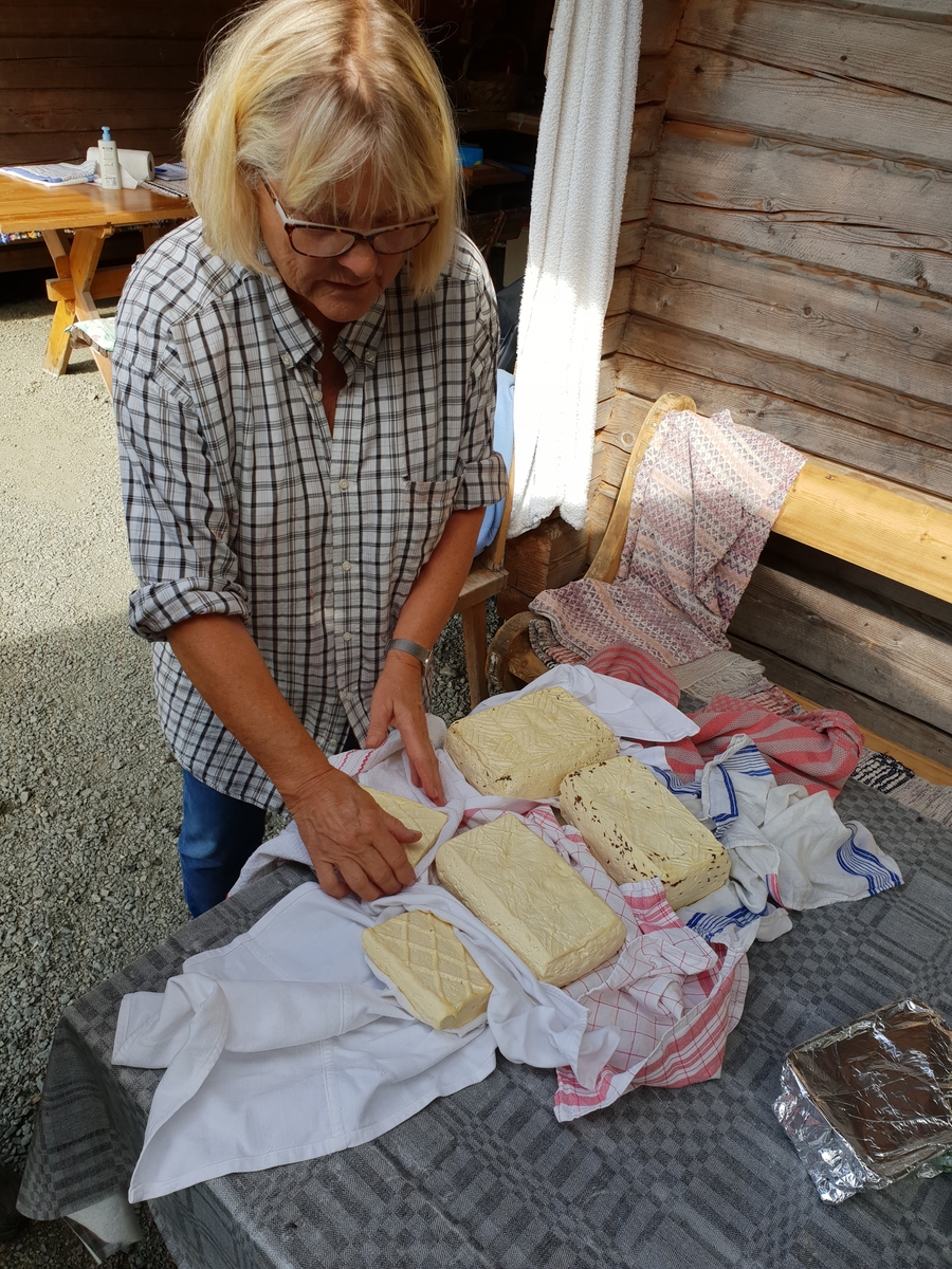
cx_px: 476
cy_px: 634
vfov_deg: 67.3
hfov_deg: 53.1
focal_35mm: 26
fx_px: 953
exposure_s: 1/475
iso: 50
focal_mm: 4.3
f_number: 2.4
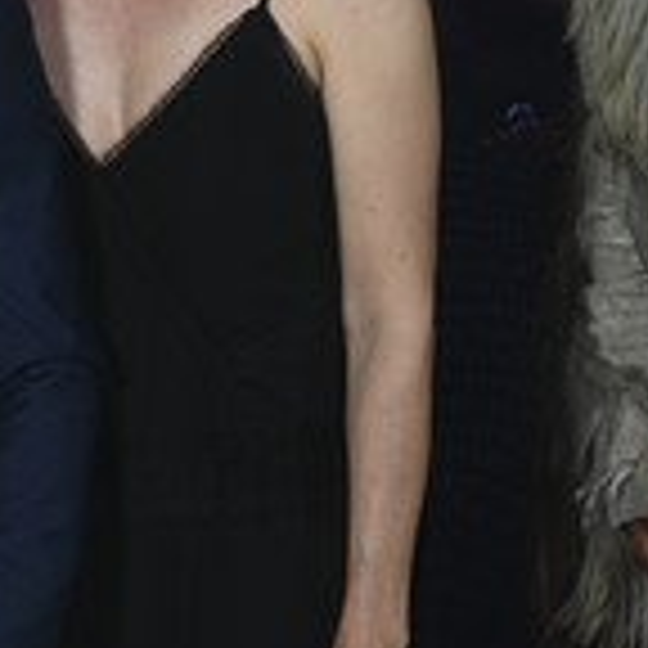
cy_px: 130
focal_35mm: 162
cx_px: -295
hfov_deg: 10.5
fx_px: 3431
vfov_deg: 10.8
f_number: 6
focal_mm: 61
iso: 1000
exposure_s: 1/100
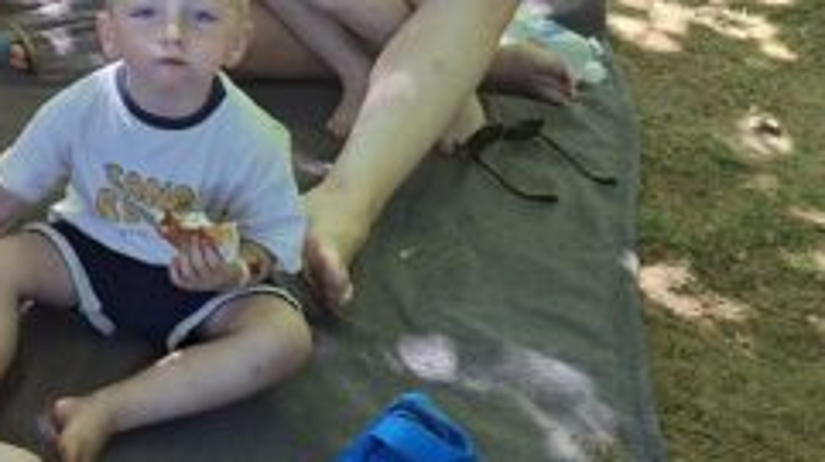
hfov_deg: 21.9
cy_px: -3
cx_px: -428
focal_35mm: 80
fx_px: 1748
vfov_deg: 14.8
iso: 50
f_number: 1.8
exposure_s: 1/158
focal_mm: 5.54
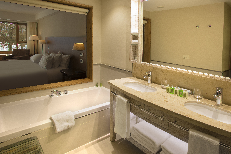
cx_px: 116
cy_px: 77
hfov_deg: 84.0
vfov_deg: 62.0
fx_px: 128
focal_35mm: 20
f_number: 16
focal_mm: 20
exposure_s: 4
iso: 100
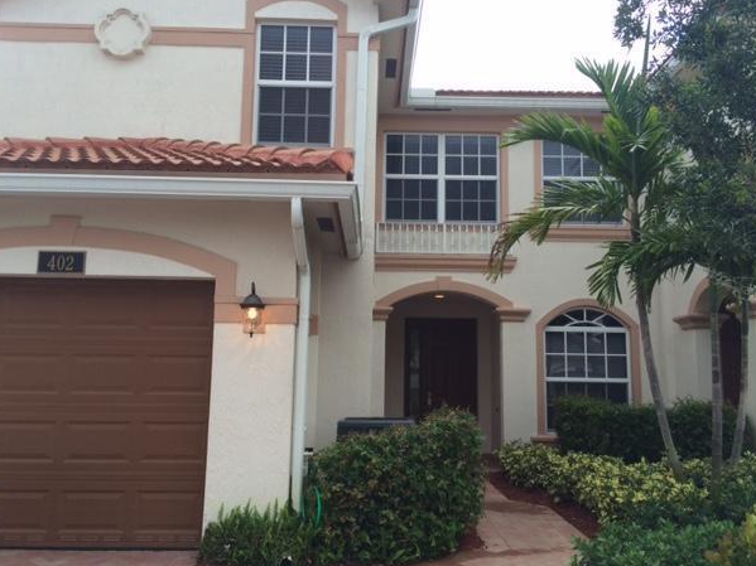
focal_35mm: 31
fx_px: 677
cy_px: 294
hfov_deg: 58.4
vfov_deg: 45.4
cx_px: 389
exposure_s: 1/154
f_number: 2.2
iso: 32
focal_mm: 4.15
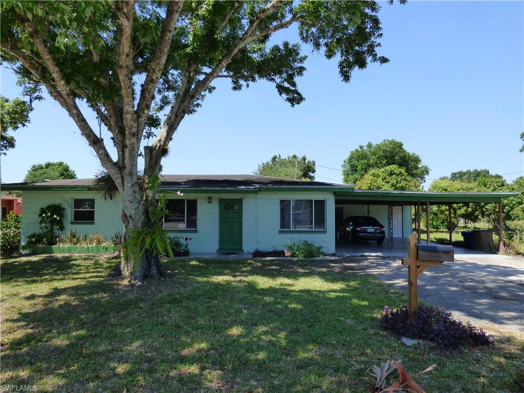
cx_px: 262
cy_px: 196
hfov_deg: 81.7
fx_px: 303
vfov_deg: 66.0
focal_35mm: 20
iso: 200
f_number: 3.5
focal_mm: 3.58
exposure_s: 1/800
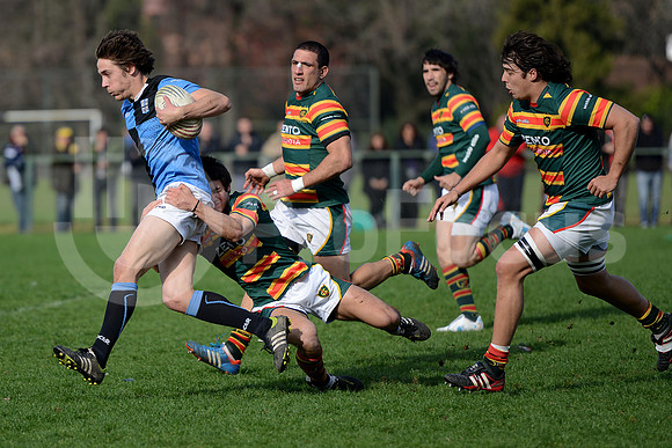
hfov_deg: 10.5
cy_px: 224
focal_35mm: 195
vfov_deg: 7.0
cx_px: 336
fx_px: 3641
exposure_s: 1/1600
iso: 250
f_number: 2.8
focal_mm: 195
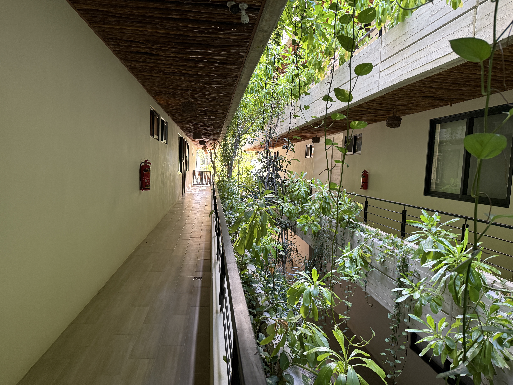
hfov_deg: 71.6
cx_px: 256
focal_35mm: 24
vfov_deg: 56.8
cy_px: 192
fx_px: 356
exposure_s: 1/60
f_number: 1.78
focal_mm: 6.76
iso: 320
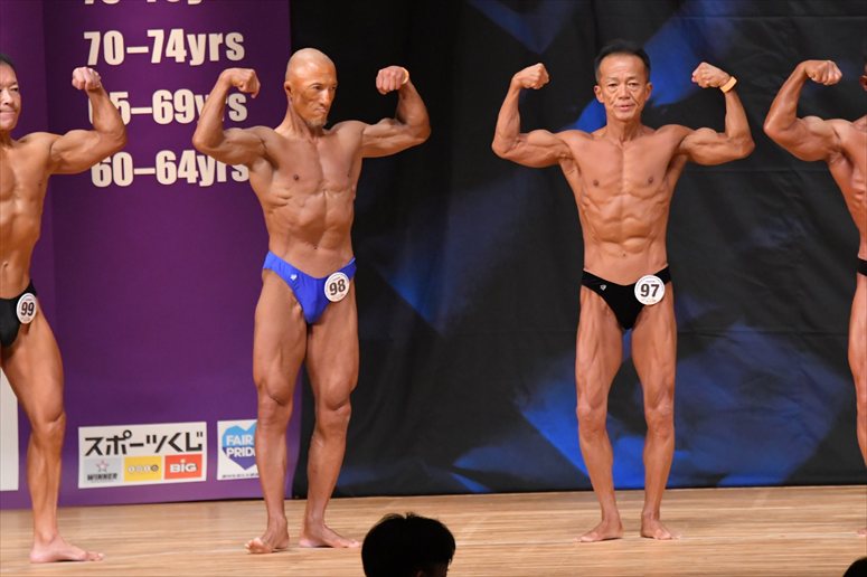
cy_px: 288
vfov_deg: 4.8
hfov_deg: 7.2
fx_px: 6860
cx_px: 434
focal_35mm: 285
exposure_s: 1/400
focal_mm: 190
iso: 5600
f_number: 5.6
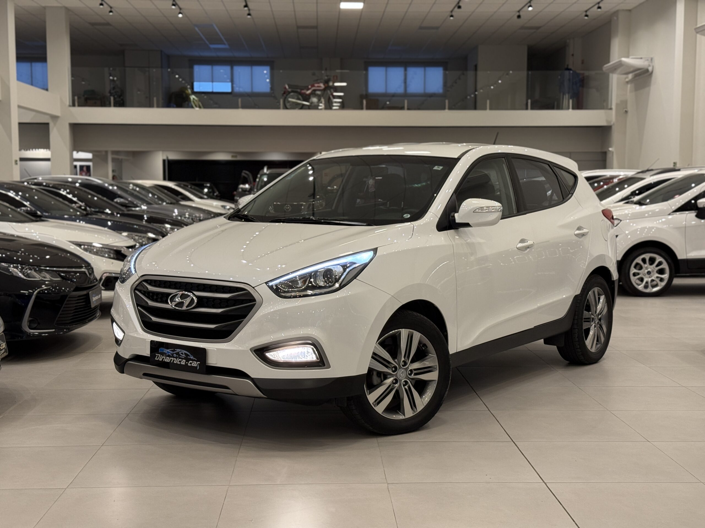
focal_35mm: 48
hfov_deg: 39.7
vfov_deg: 30.3
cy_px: 264
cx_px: 352
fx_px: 978
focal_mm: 6.76
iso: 125
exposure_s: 1/60
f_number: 1.78
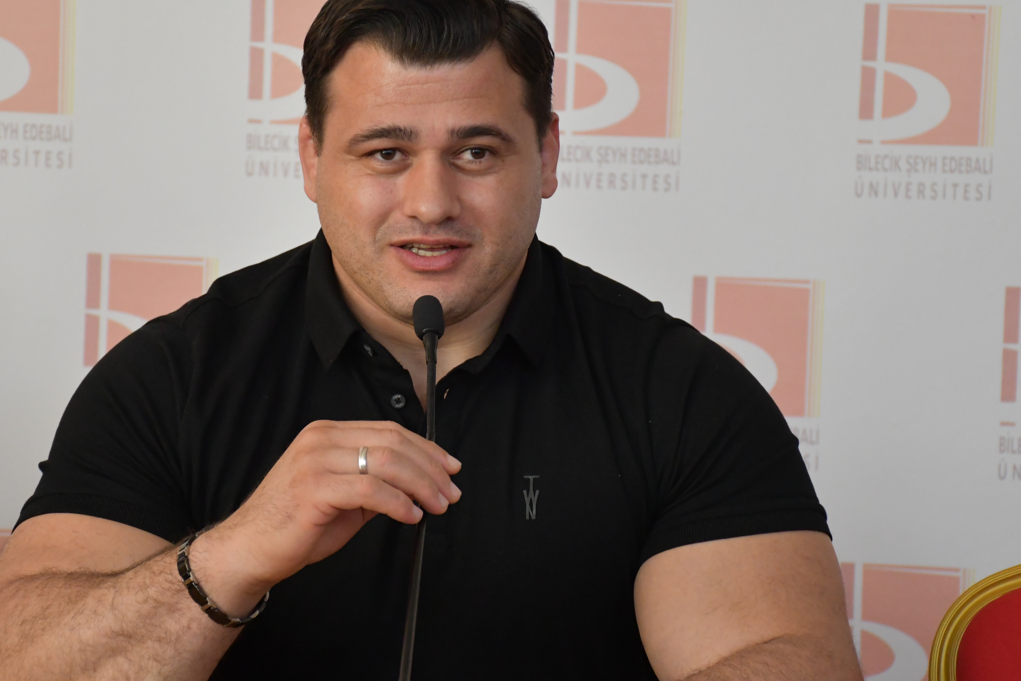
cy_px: 343
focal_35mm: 135
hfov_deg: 15.2
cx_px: 430
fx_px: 3828
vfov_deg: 10.2
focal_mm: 70
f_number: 5
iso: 3200
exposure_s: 1/125
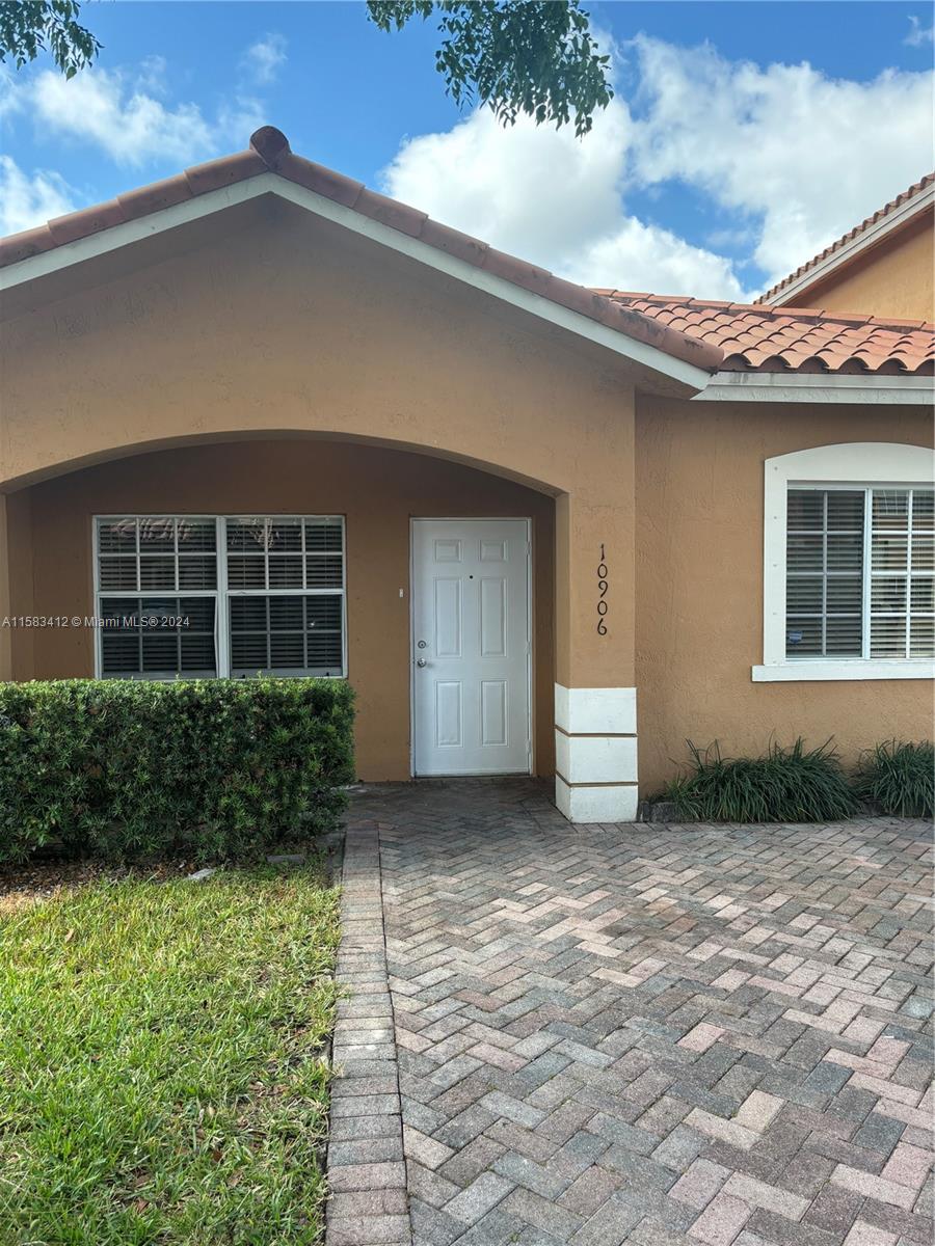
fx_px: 936
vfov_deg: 67.3
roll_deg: -0.4
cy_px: 623
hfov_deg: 53.1
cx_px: 468
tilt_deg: -2.3
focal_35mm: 26
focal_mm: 5.96
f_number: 1.6
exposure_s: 1/615
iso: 50
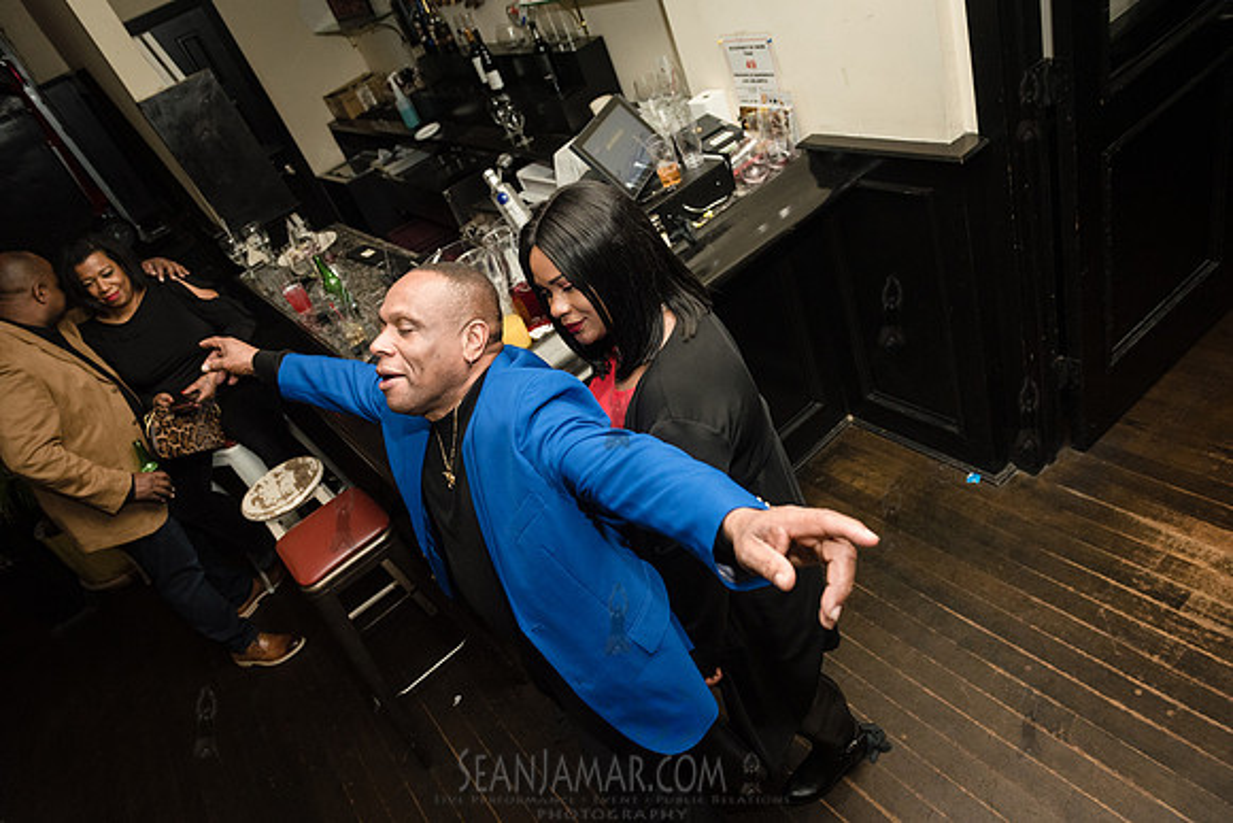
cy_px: 412
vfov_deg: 53.2
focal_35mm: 24
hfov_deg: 73.7
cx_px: 616
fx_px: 822
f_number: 4.5
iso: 2000
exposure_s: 1/250
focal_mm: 24
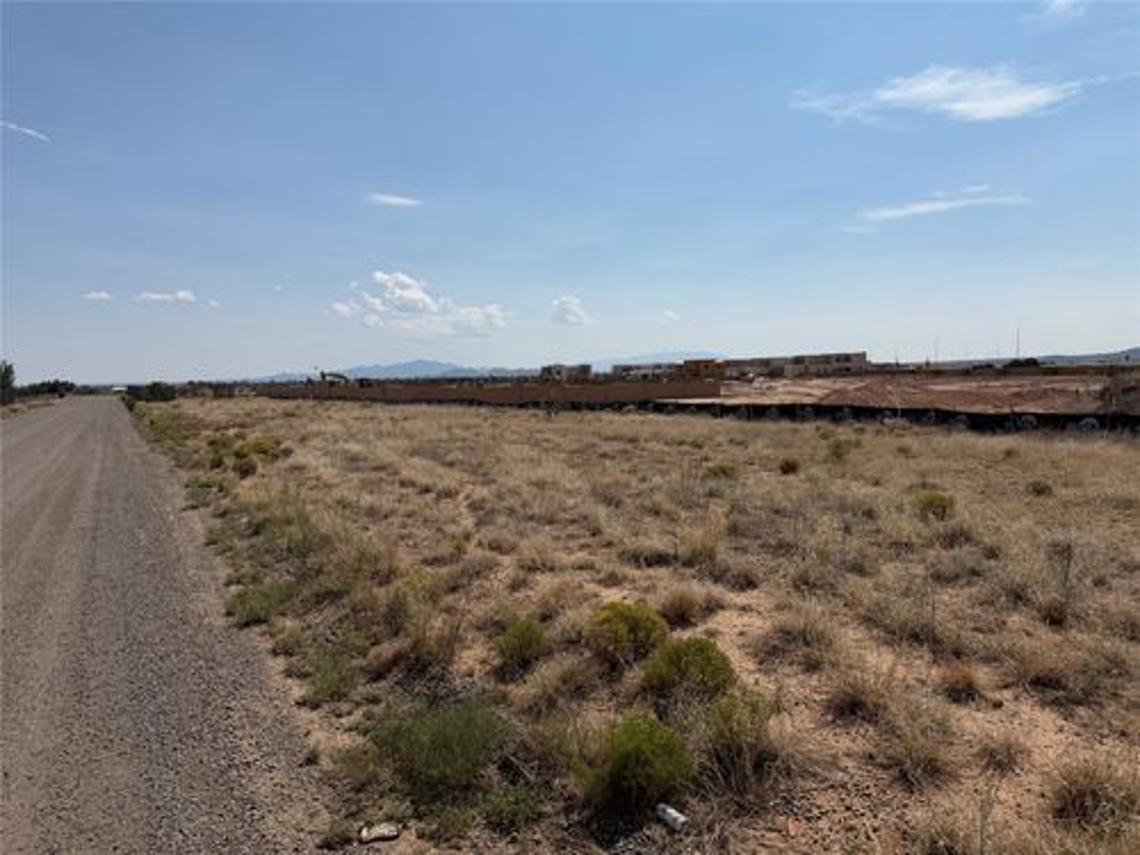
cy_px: 428
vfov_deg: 56.8
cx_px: 570
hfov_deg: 71.6
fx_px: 790
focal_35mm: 24
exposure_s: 1/11905
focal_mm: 6.76
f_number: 1.78
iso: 80
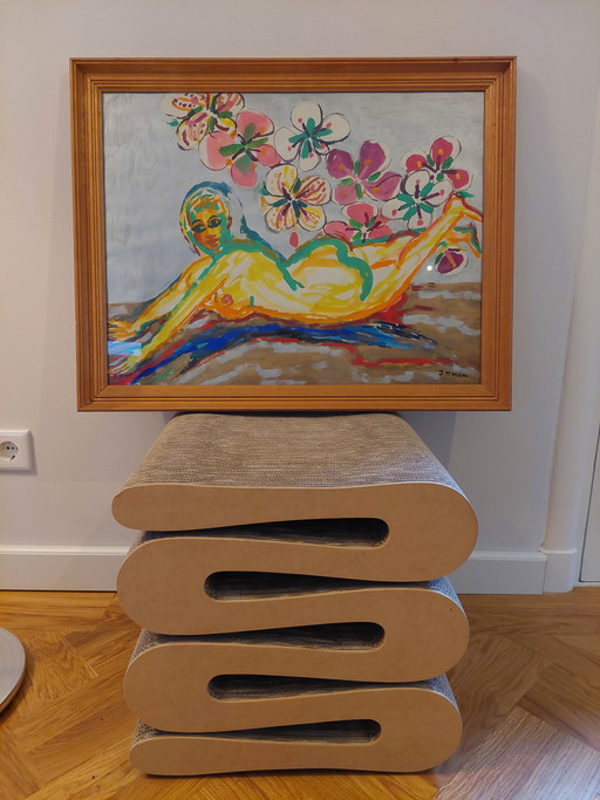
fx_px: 578
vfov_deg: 69.4
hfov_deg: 54.9
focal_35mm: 25
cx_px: 300
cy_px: 400
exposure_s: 1/24
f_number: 1.8
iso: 500
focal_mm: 5.23
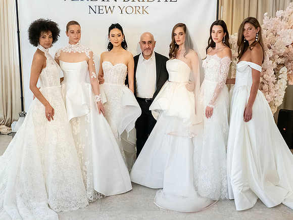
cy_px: 110
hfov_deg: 38.2
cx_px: 146
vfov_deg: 29.1
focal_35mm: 50
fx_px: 423
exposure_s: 1/500
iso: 1600
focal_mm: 25
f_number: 4
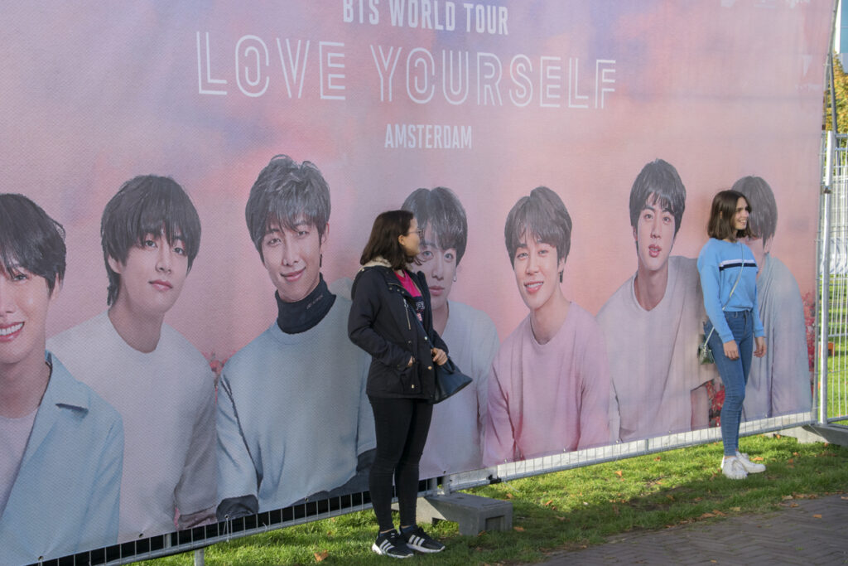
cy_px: 283
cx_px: 424
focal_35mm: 75
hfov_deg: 27.0
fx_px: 1767
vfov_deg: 18.2
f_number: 8
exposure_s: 1/320
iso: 400
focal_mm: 50
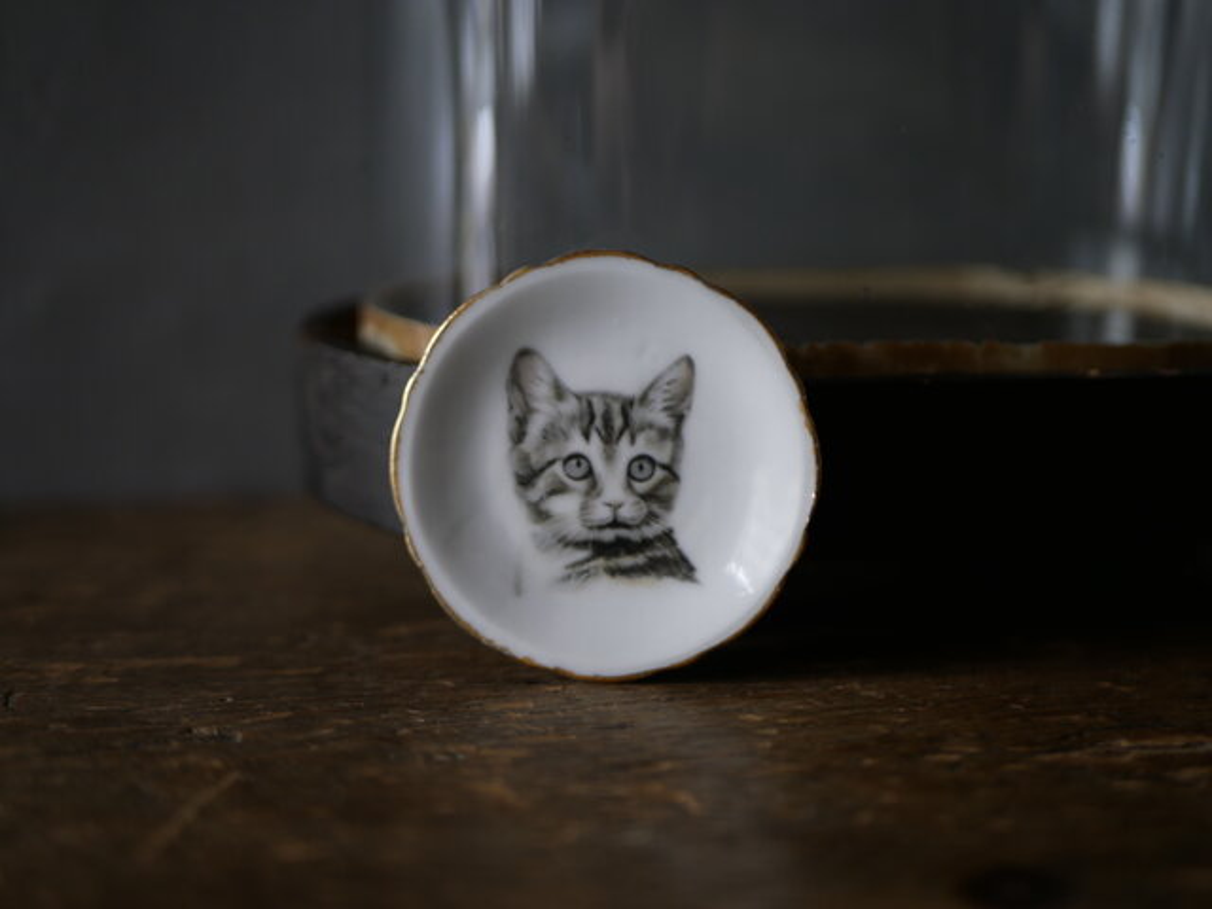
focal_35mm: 50
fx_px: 1751
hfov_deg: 38.2
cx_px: 606
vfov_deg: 29.1
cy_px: 454
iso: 200
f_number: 1.7
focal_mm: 25
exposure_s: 1/125
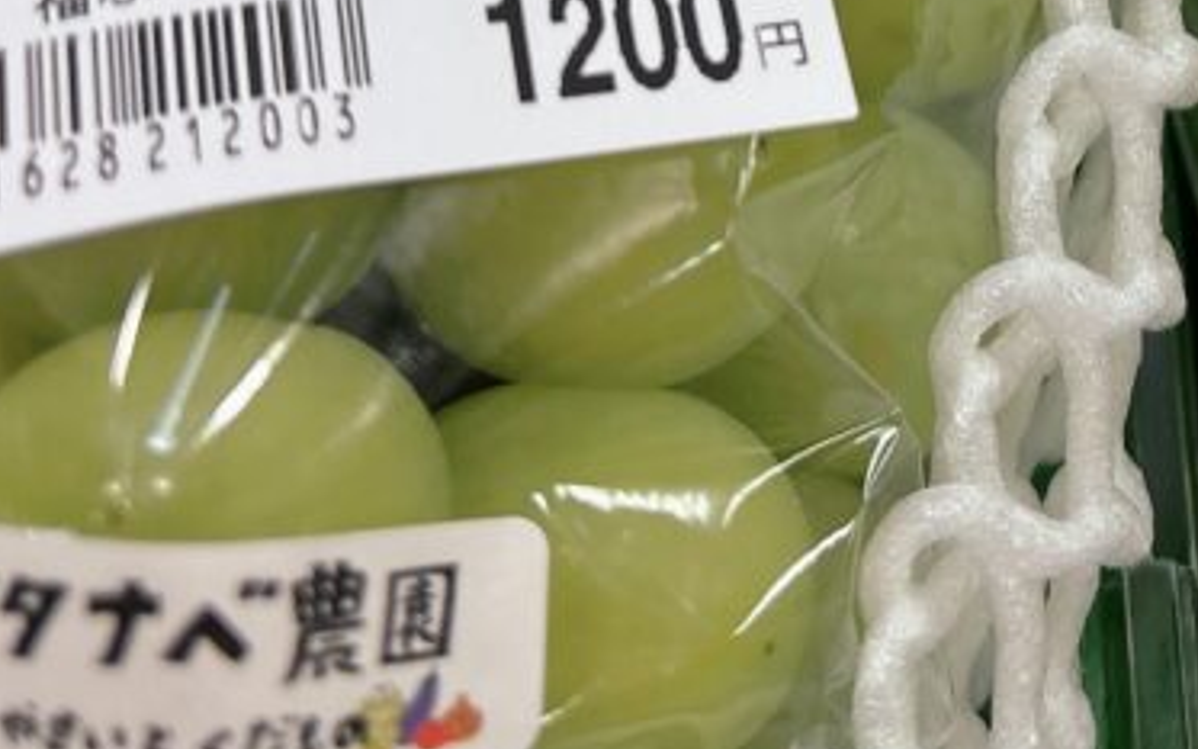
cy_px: -334
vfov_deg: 16.8
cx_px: 1111
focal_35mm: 71
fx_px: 2318
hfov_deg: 27.8
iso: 100
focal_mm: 5.96
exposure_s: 1/120
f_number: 1.6
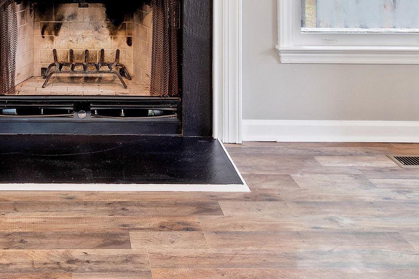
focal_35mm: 50
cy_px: -83
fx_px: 582
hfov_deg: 38.2
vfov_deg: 23.8
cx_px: 86
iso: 100
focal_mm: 10
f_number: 7.1
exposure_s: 1.3
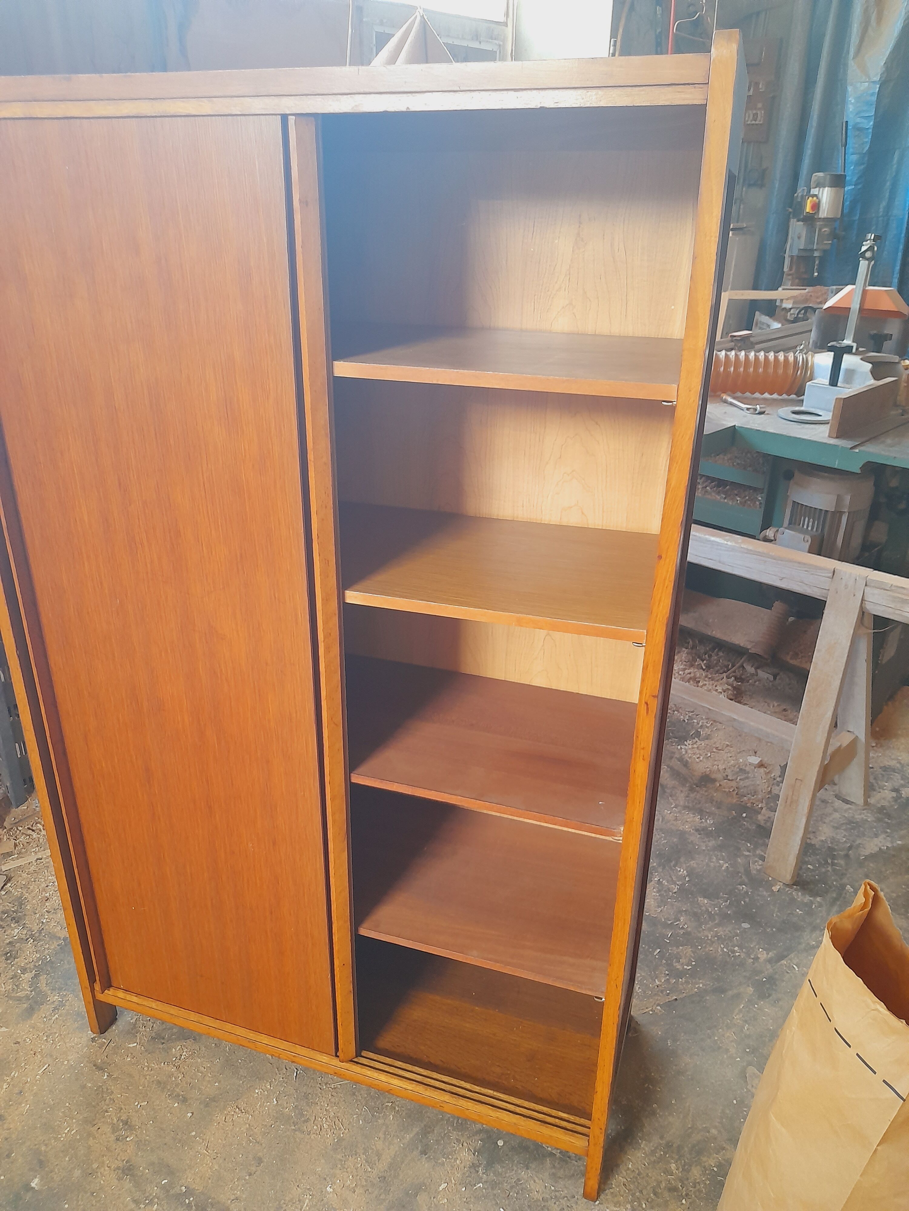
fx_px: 875
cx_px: 454
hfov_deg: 54.9
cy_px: 606
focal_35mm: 25
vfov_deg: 69.4
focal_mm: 4.6
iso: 200
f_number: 2
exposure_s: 1/33
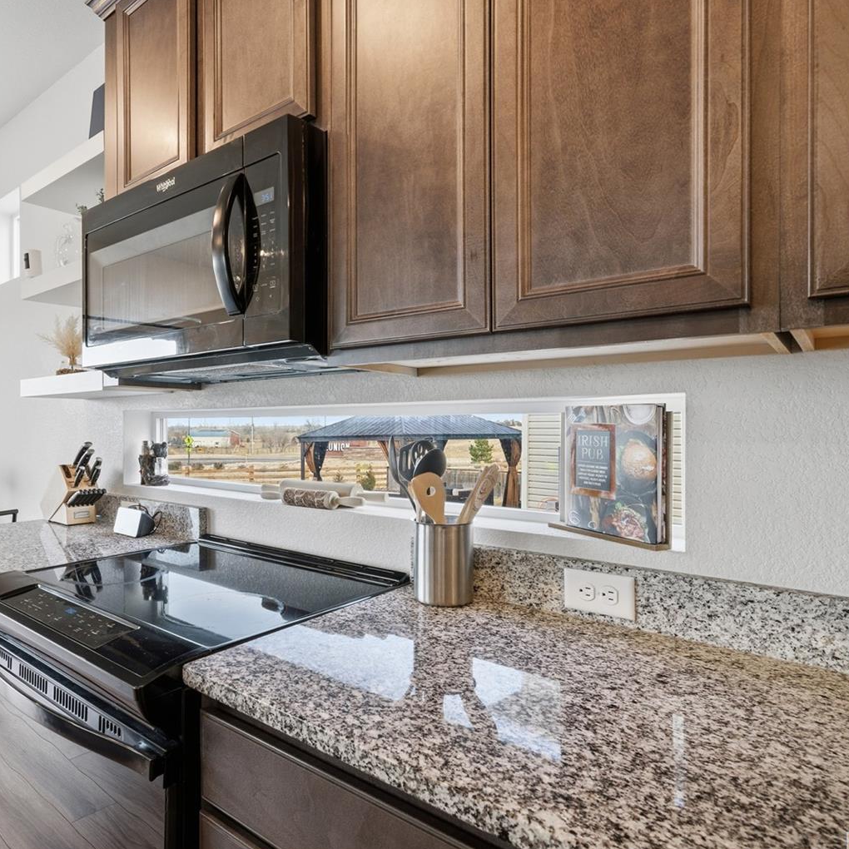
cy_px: 413
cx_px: 315
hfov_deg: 73.5
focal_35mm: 20
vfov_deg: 74.8
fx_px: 555
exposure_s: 1/50
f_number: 8
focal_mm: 15
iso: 500
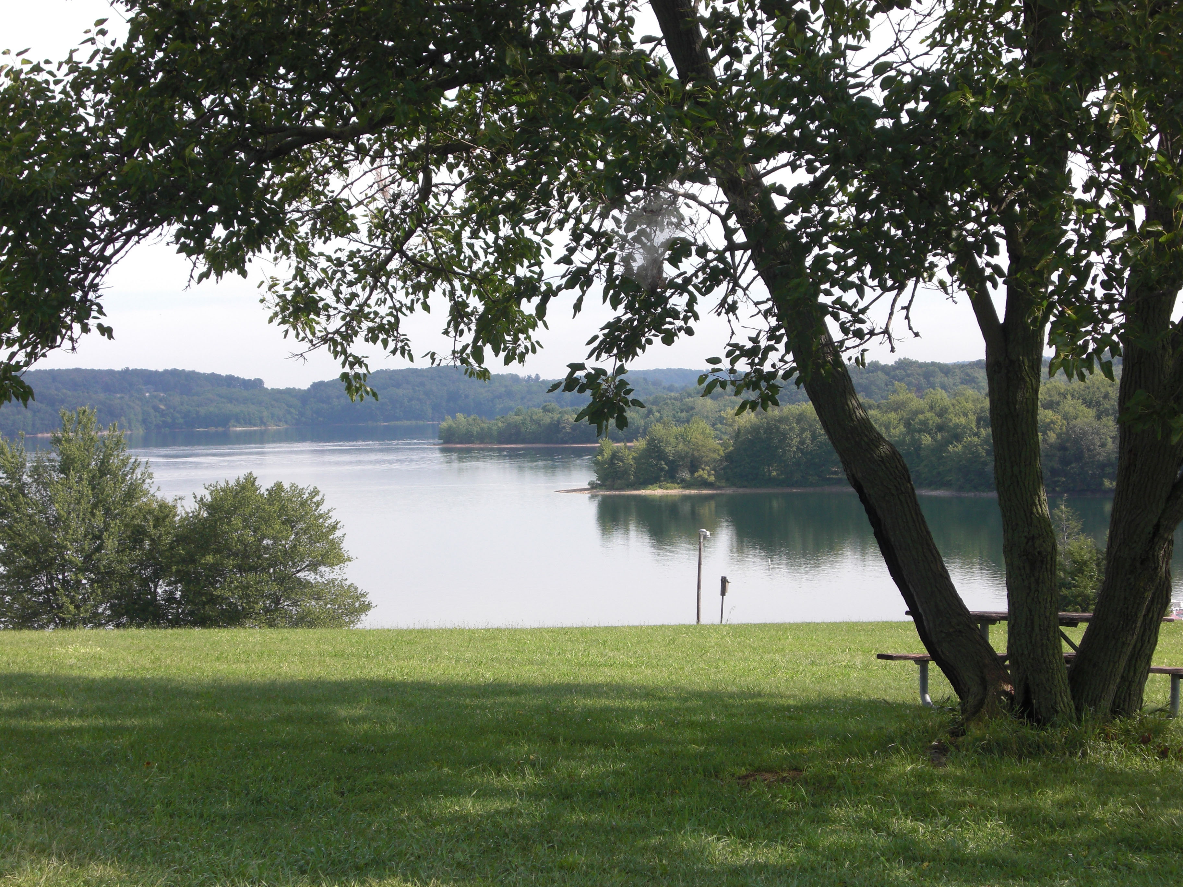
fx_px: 2529
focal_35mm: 74
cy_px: 444
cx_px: 592
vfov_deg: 19.9
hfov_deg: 26.3
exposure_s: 1/250
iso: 50
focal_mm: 13.1
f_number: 4.2
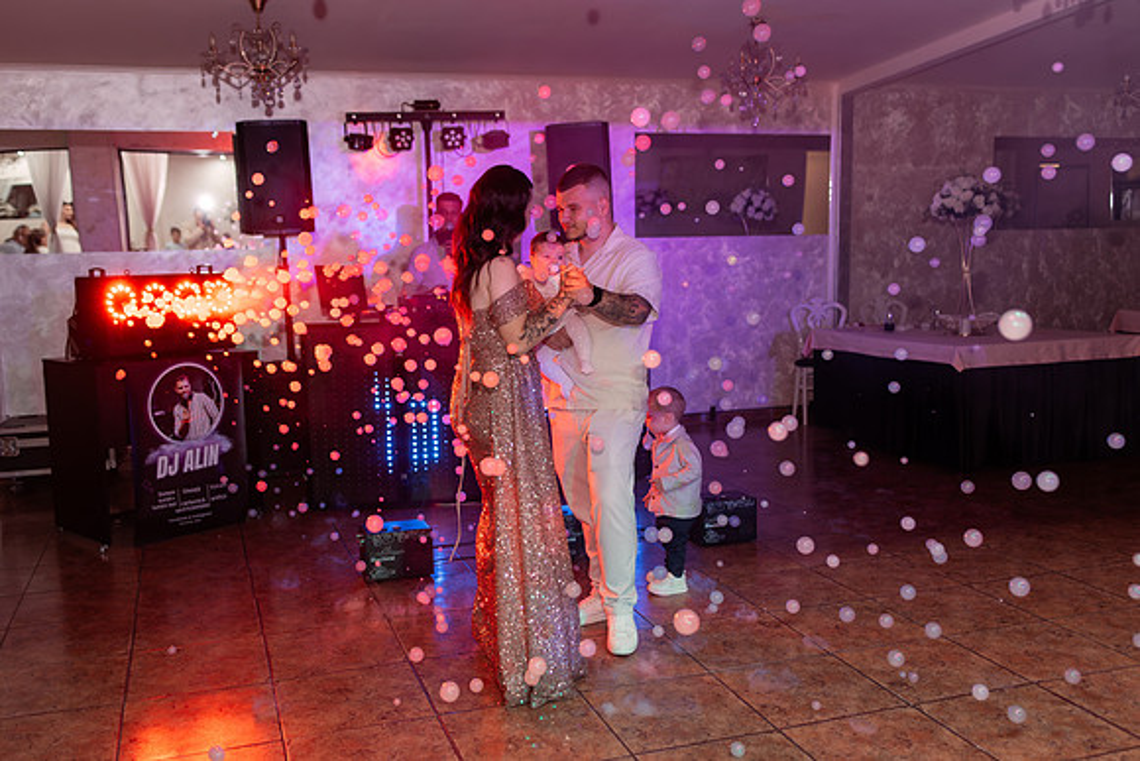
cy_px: 380
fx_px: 1109
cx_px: 570
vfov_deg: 37.9
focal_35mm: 35
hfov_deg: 54.4
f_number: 2.5
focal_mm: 35
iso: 1000
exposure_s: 1/200
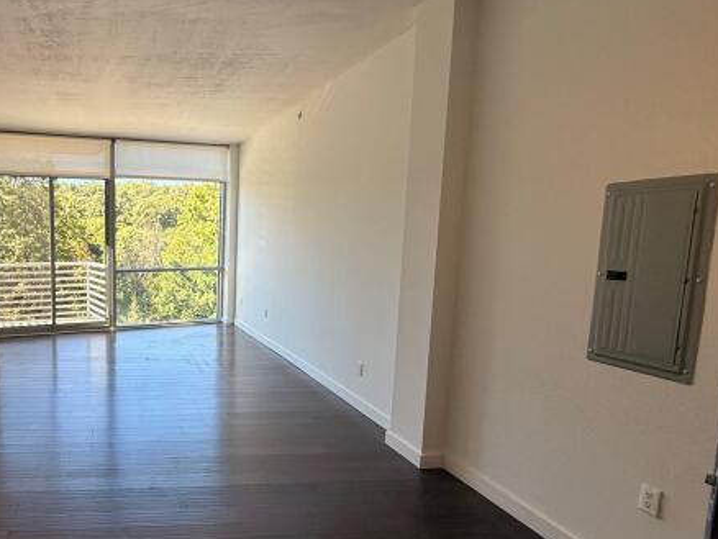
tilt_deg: -6.0
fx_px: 477
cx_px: 138
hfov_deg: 66.7
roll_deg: -0.7
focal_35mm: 23
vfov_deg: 58.8
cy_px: 292
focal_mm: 2.22
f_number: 2.2
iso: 50
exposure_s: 1/144
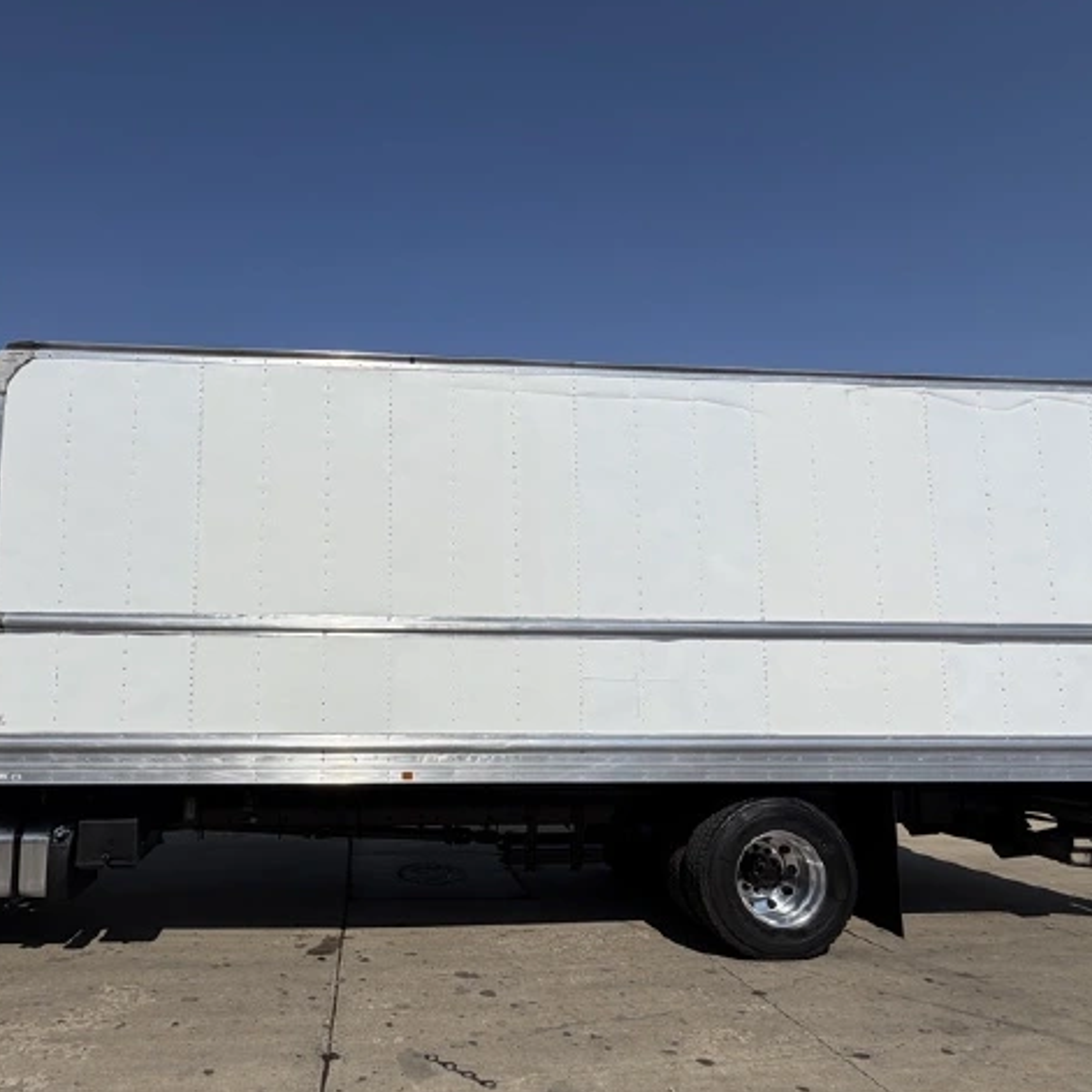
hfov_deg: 70.7
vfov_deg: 71.9
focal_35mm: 21
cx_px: 392
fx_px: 749
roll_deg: +0.2
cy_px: 610
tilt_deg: +3.5
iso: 20
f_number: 2.2
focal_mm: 2.22
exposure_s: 1/2410
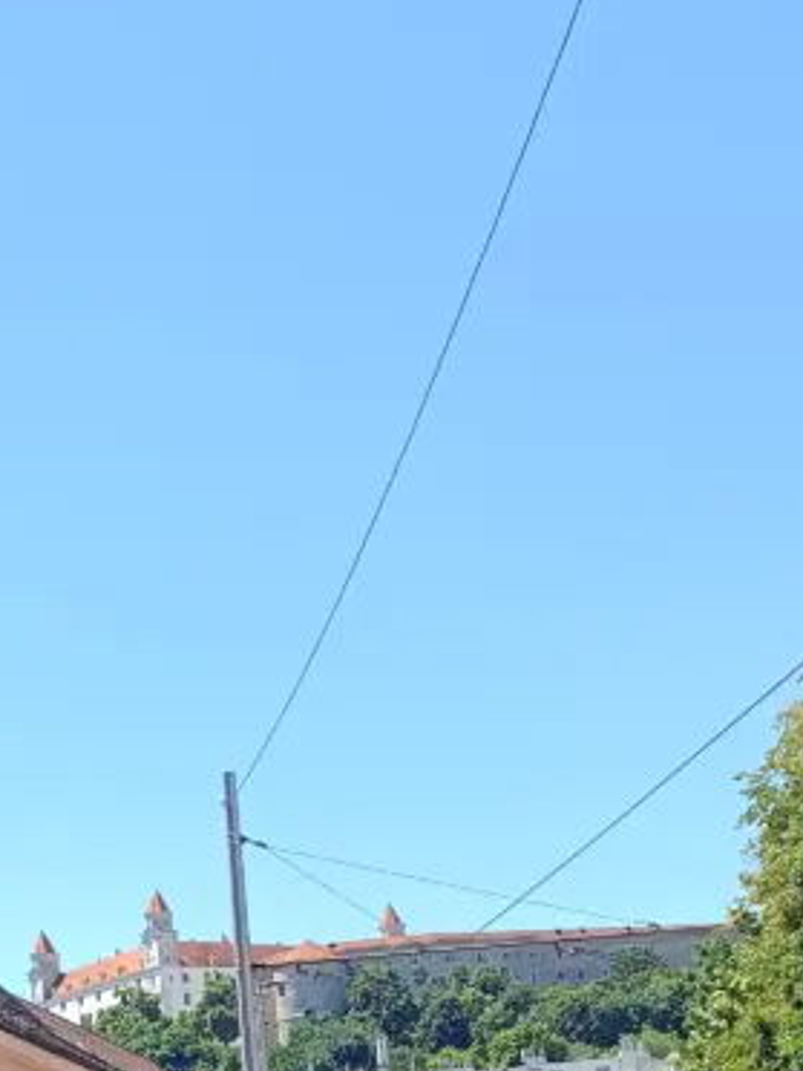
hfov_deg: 22.0
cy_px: 1137
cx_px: 161
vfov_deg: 27.3
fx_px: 2041
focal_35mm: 66
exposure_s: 1/657
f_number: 1.88
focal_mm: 5.59
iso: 51
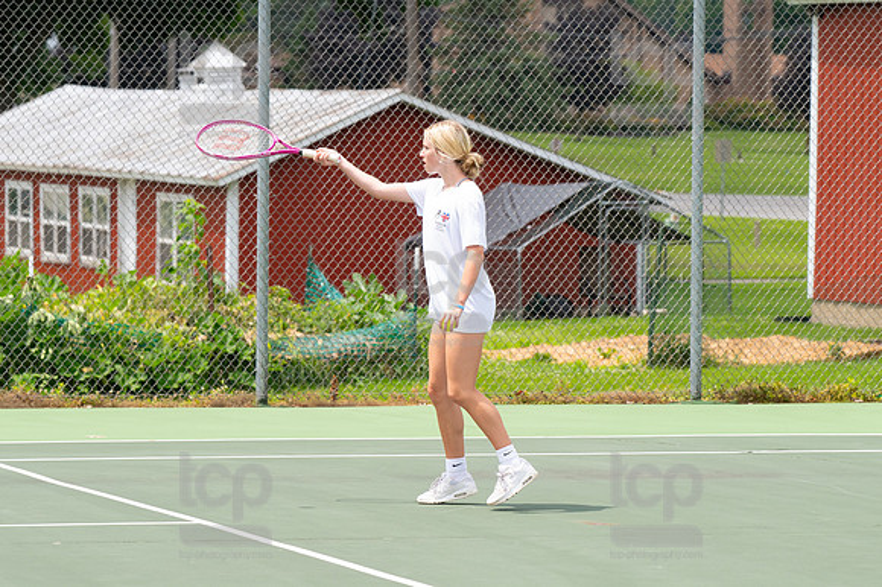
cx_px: 441
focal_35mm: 202
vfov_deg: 6.8
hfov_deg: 10.2
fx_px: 4946
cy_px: 294
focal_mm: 135
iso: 400
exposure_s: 1/1250
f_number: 5.6
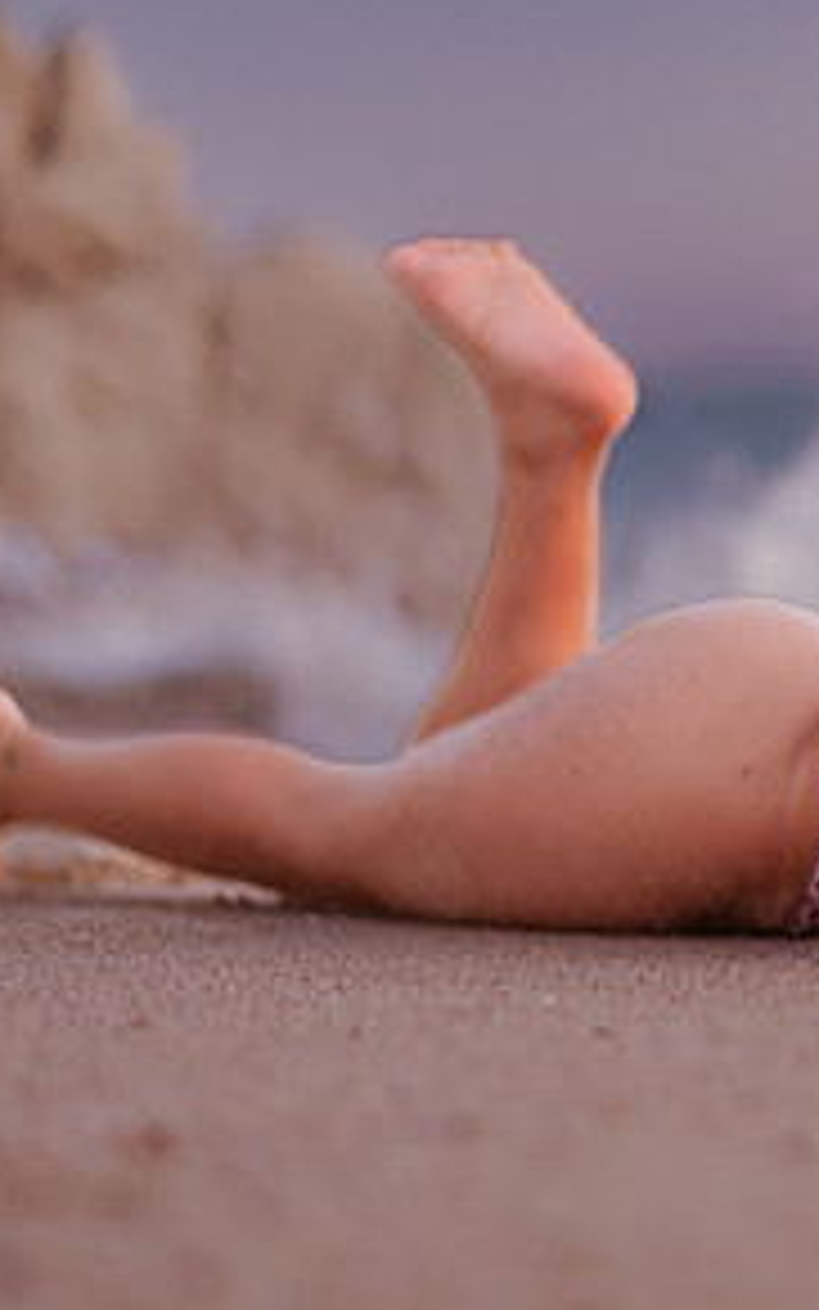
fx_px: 4212
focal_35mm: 118
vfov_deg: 17.6
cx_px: 1004
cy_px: 457
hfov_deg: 10.9
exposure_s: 1/60
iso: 1600
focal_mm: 58
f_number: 1.4
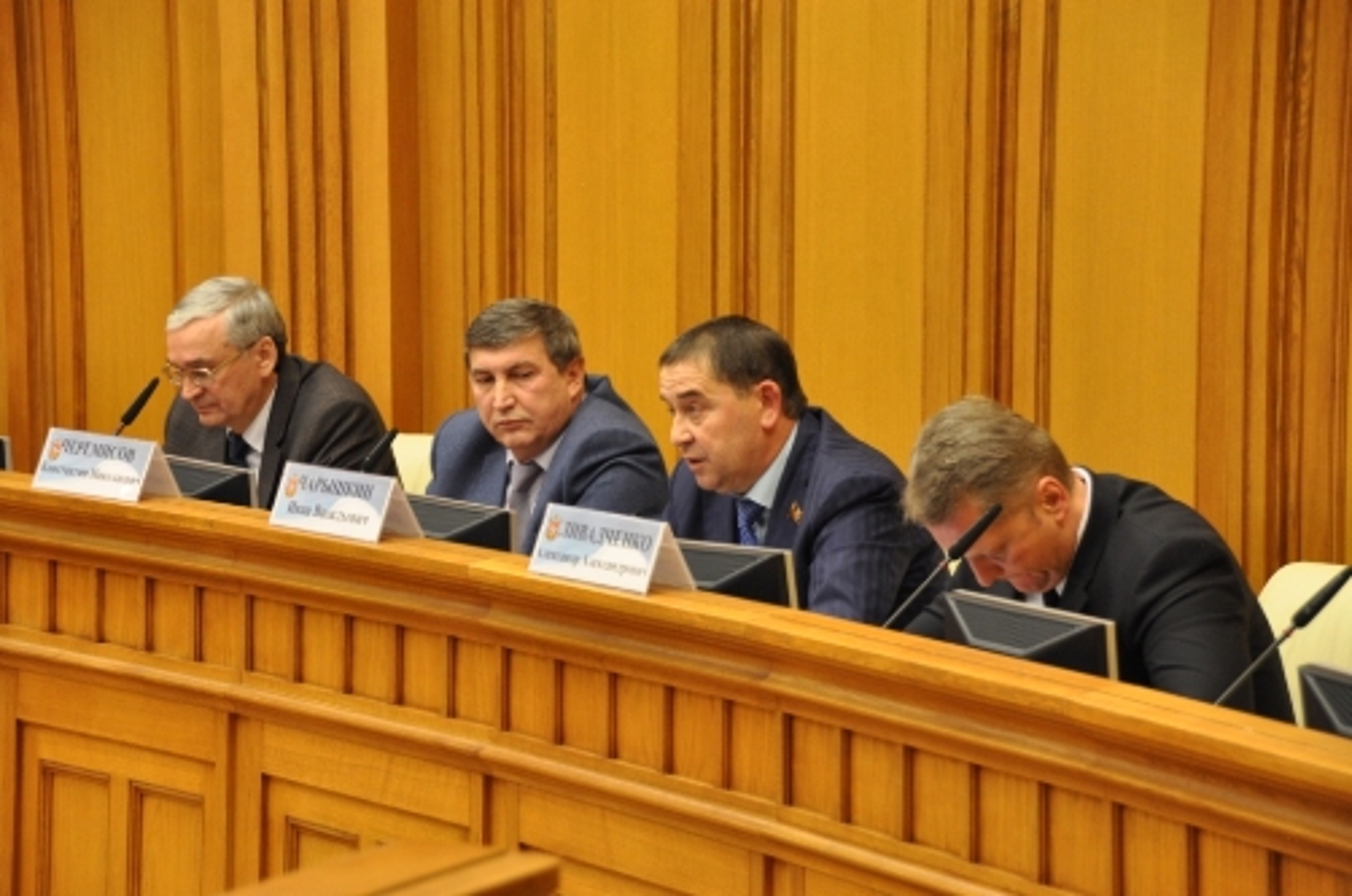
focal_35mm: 112
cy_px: 448
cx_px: 676
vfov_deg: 12.1
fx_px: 4218
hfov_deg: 18.2
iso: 800
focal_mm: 75
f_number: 5
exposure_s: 1/50
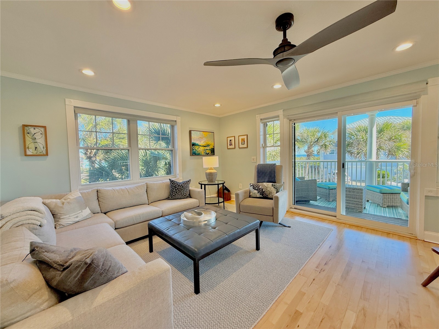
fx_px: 178
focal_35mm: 14
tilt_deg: -2.0
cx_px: 220
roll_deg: -0.4
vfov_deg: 85.7
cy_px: 164
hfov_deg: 102.1
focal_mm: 2.22
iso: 125
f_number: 2.2
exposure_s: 1/120
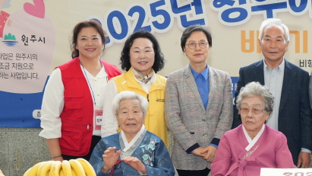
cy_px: 130
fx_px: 885
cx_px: 320
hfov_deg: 19.4
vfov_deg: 11.3
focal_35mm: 107
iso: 400
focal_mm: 35
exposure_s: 1/160
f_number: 6.3
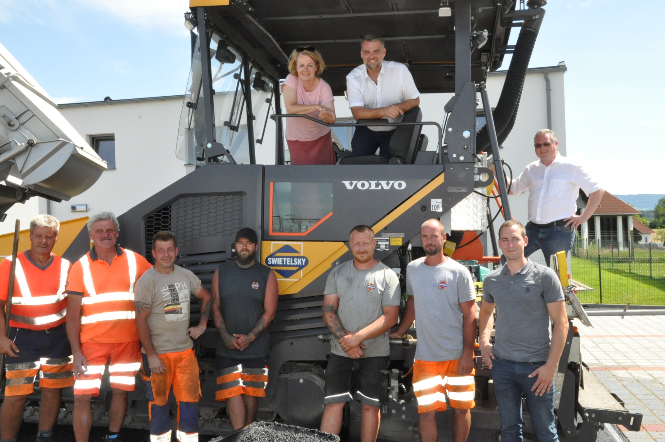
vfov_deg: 35.4
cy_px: 221
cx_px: 332
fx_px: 692
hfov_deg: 51.3
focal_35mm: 38
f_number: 22
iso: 2000
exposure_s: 1/200
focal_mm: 25
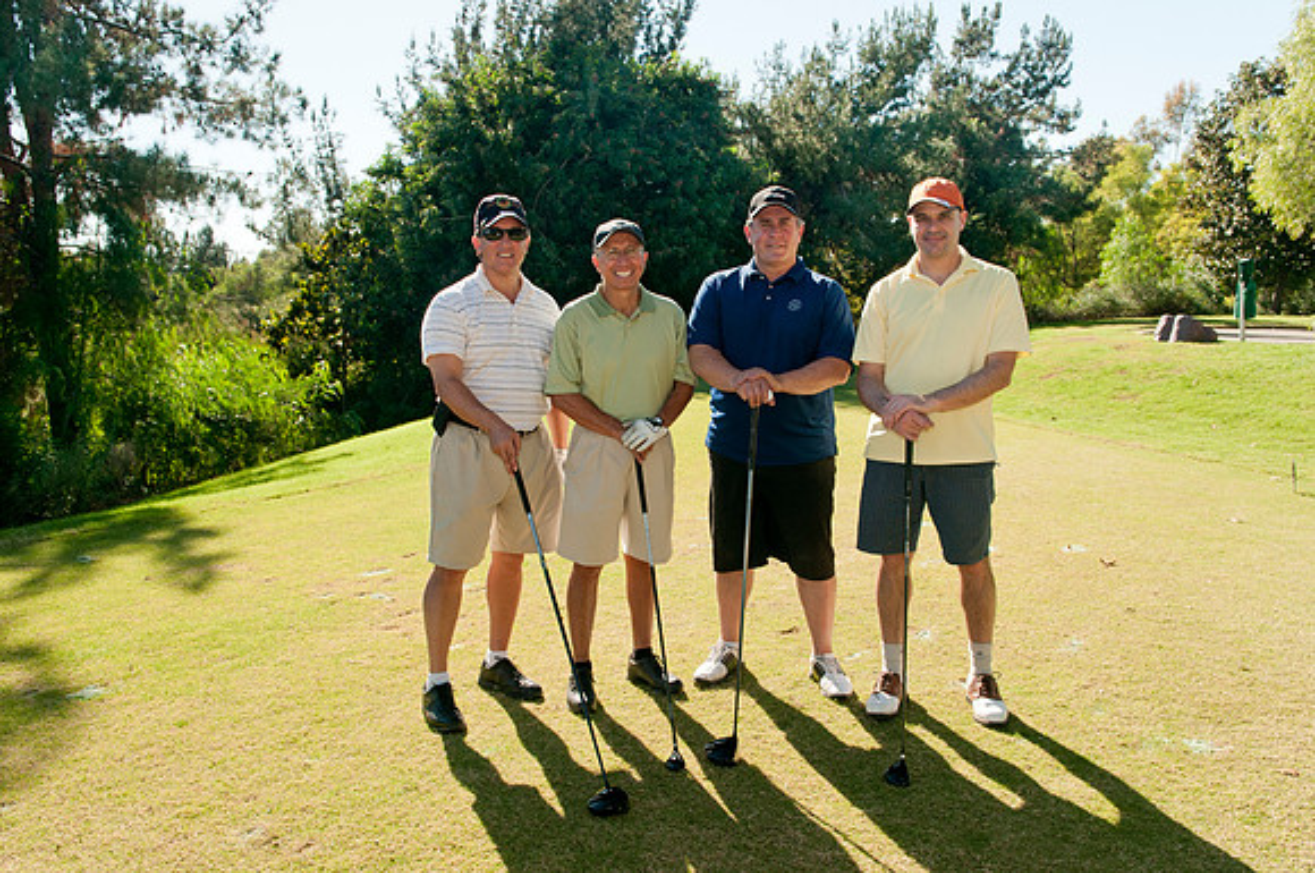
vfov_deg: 43.5
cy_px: 436
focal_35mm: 30
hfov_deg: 62.0
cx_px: 658
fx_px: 1094
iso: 200
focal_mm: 20
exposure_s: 1/160
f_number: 6.3
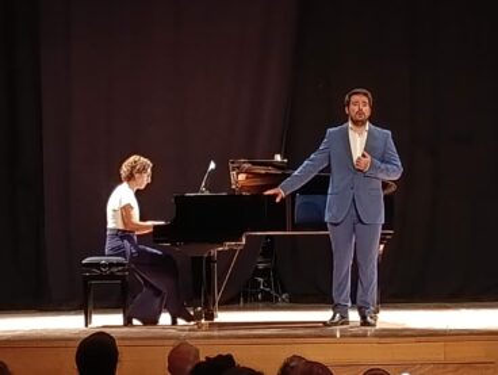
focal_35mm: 131
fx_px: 1887
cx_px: 249
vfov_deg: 11.3
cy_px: 188
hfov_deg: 15.0
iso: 1250
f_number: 1.6
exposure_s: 1/25
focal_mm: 6.14
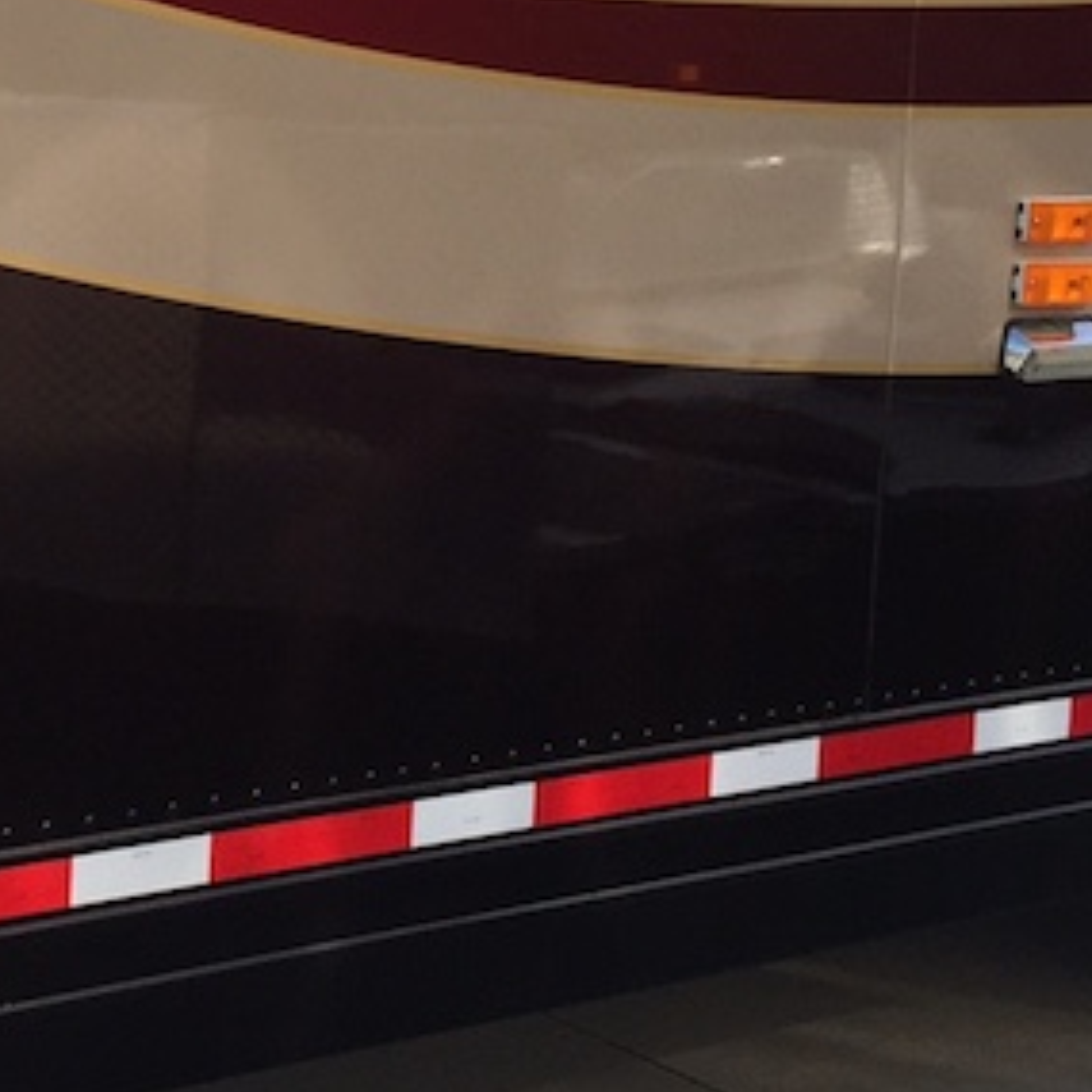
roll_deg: -3.1
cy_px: 207
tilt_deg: -5.7
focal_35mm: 90
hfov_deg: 18.5
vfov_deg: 19.1
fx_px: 3212
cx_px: -149
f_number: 2.2
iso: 32
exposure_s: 1/1099
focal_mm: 4.15
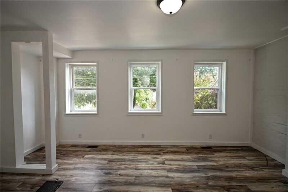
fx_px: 144
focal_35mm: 18
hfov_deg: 90.0
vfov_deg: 67.4
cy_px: 96
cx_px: 144
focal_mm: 12
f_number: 4
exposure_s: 1/60
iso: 220
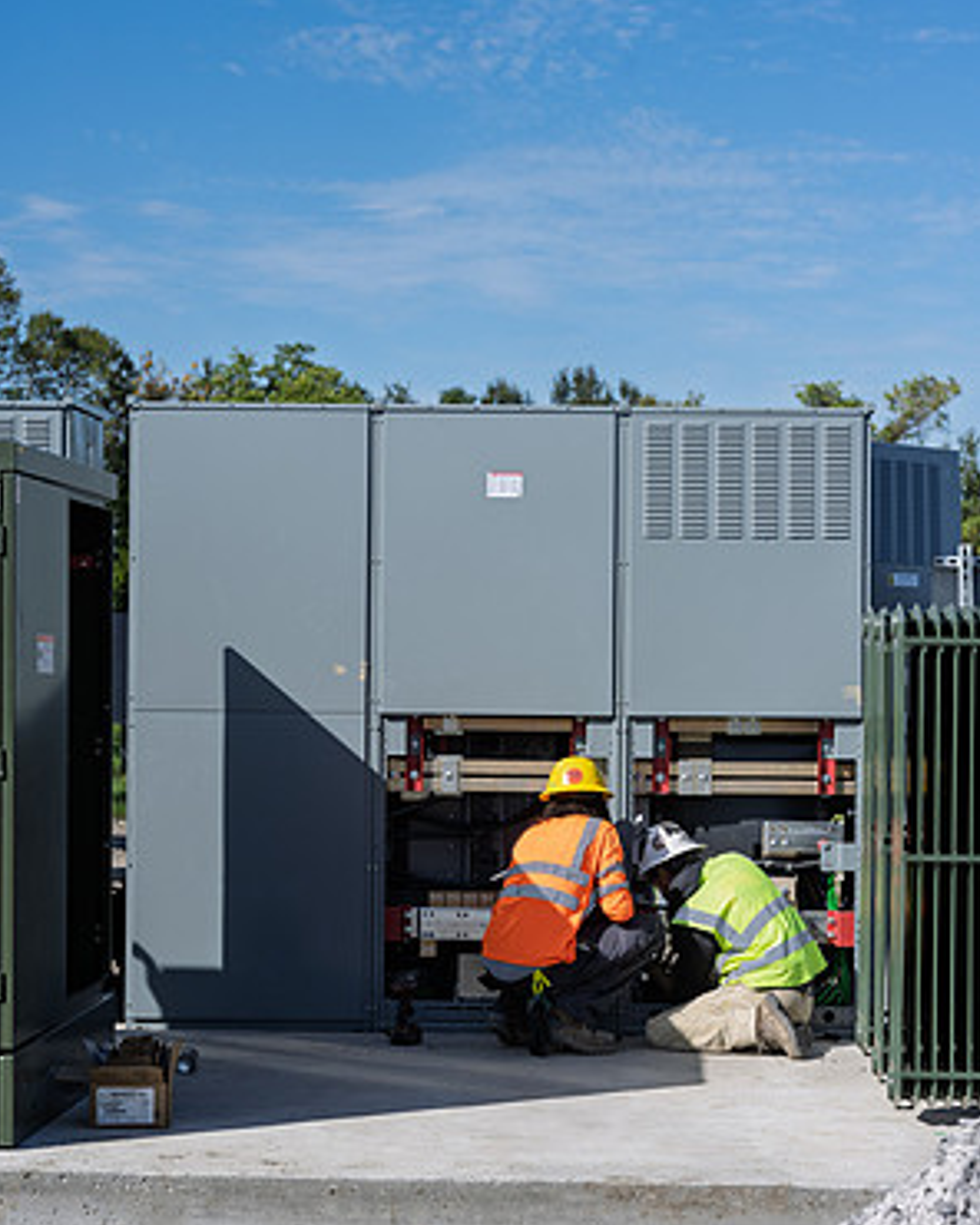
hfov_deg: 15.9
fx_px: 3517
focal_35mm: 97
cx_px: 490
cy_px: 636
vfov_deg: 19.8
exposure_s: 1/1250
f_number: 7.1
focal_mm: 85
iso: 200
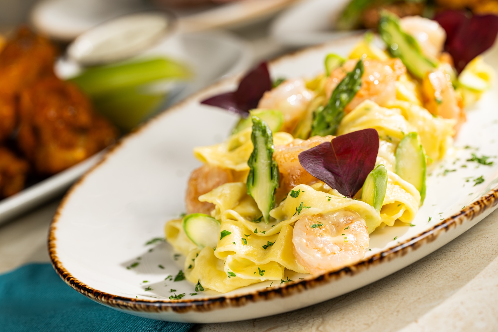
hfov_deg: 19.5
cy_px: 166
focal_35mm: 105
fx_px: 1452
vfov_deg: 13.0
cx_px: 249
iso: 64
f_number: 6.3
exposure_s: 1/200
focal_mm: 105
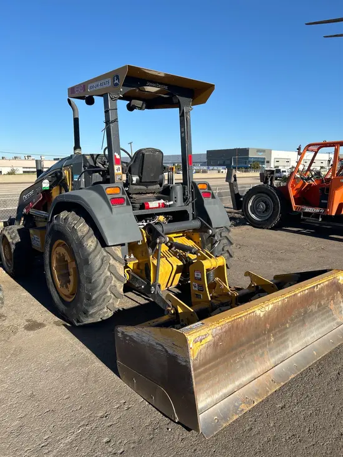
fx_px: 343
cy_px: 228
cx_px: 172
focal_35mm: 26
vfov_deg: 67.3
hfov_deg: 53.1
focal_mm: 5.7
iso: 50
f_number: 1.5
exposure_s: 1/3356
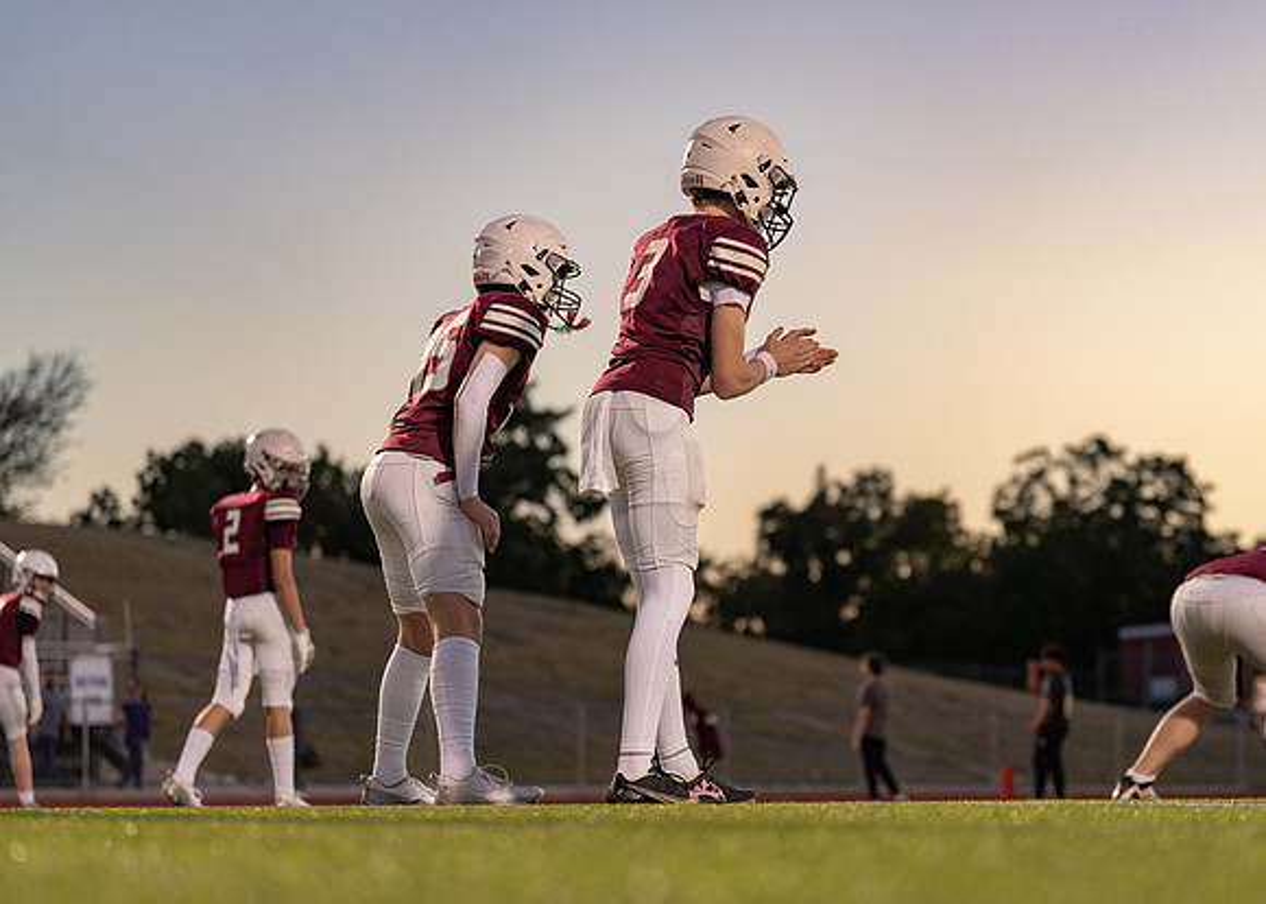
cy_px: 469
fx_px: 3707
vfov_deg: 13.9
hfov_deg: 19.4
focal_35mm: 103
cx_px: 714
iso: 800
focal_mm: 91
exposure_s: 1/500
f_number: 2.8
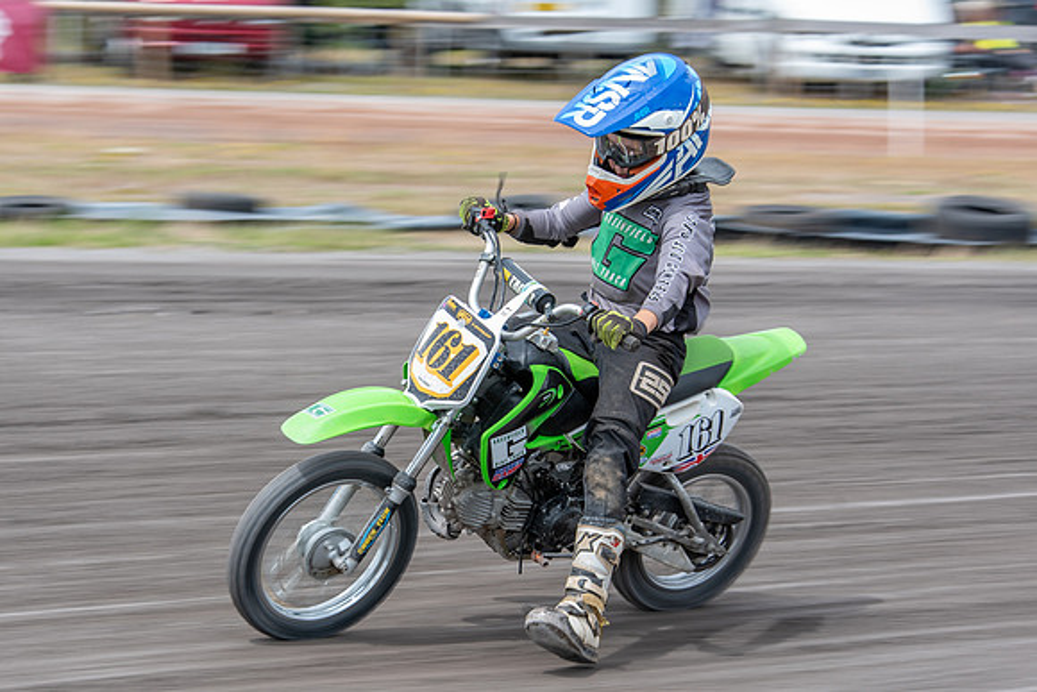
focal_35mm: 140
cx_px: 395
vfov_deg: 9.8
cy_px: 427
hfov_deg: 14.6
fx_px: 4047
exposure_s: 1/160
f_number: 8
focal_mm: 95
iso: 200
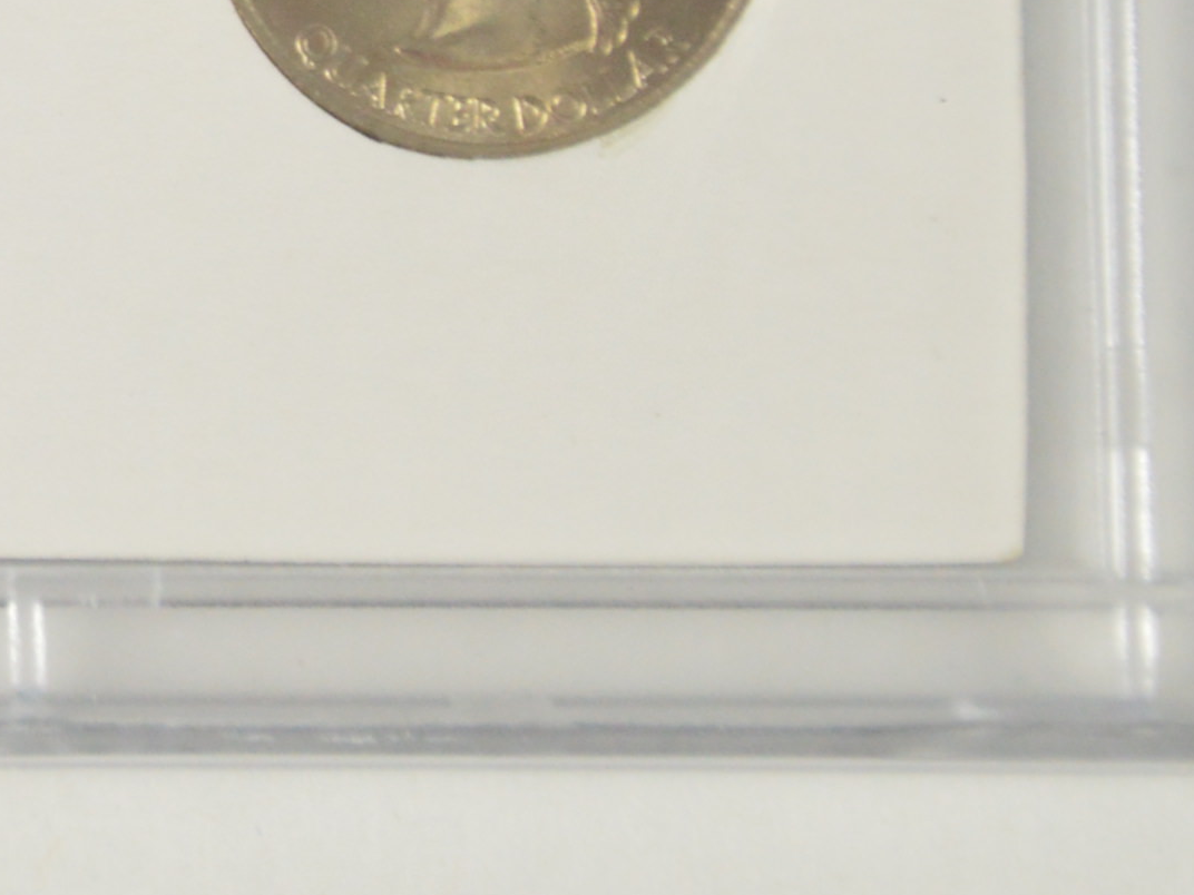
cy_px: -455
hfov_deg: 5.2
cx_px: -724
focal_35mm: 376
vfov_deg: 3.9
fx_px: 12969
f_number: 6.3
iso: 800
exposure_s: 1/160
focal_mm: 62
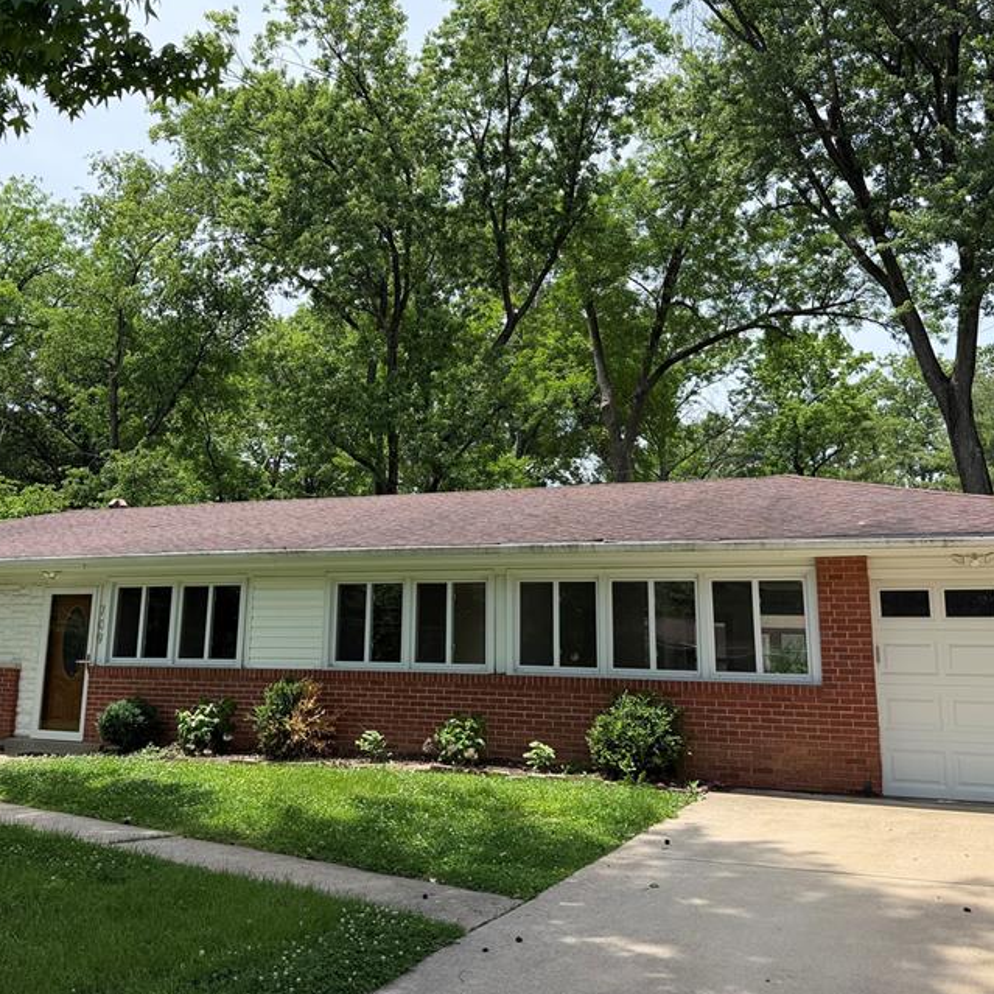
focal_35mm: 34
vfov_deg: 48.2
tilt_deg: +11.7
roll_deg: -0.6
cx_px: 423
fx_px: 1105
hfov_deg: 48.3
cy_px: 408
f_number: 1.78
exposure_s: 1/3759
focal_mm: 6.76
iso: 100
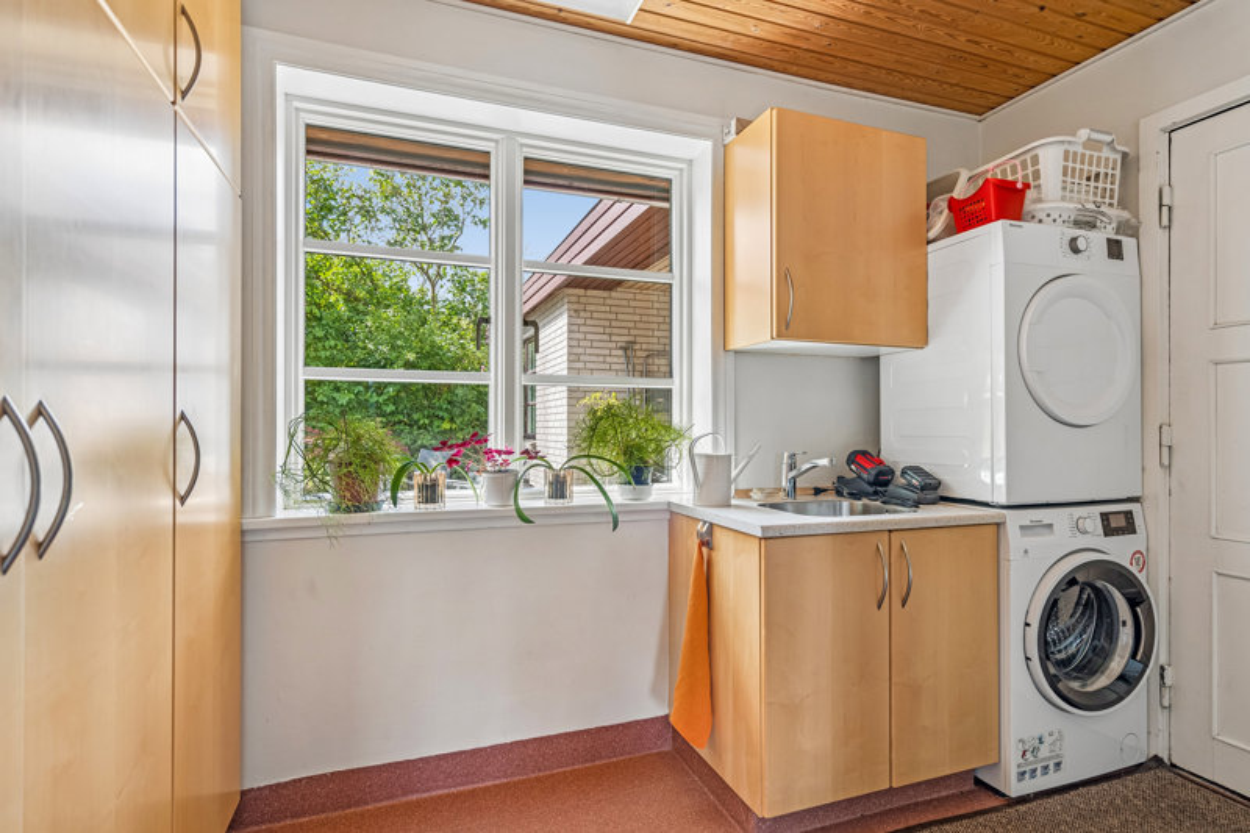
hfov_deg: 93.3
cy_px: 416
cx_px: 625
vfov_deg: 70.4
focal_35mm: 17
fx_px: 590
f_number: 5
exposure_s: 1/60
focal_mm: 17
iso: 400
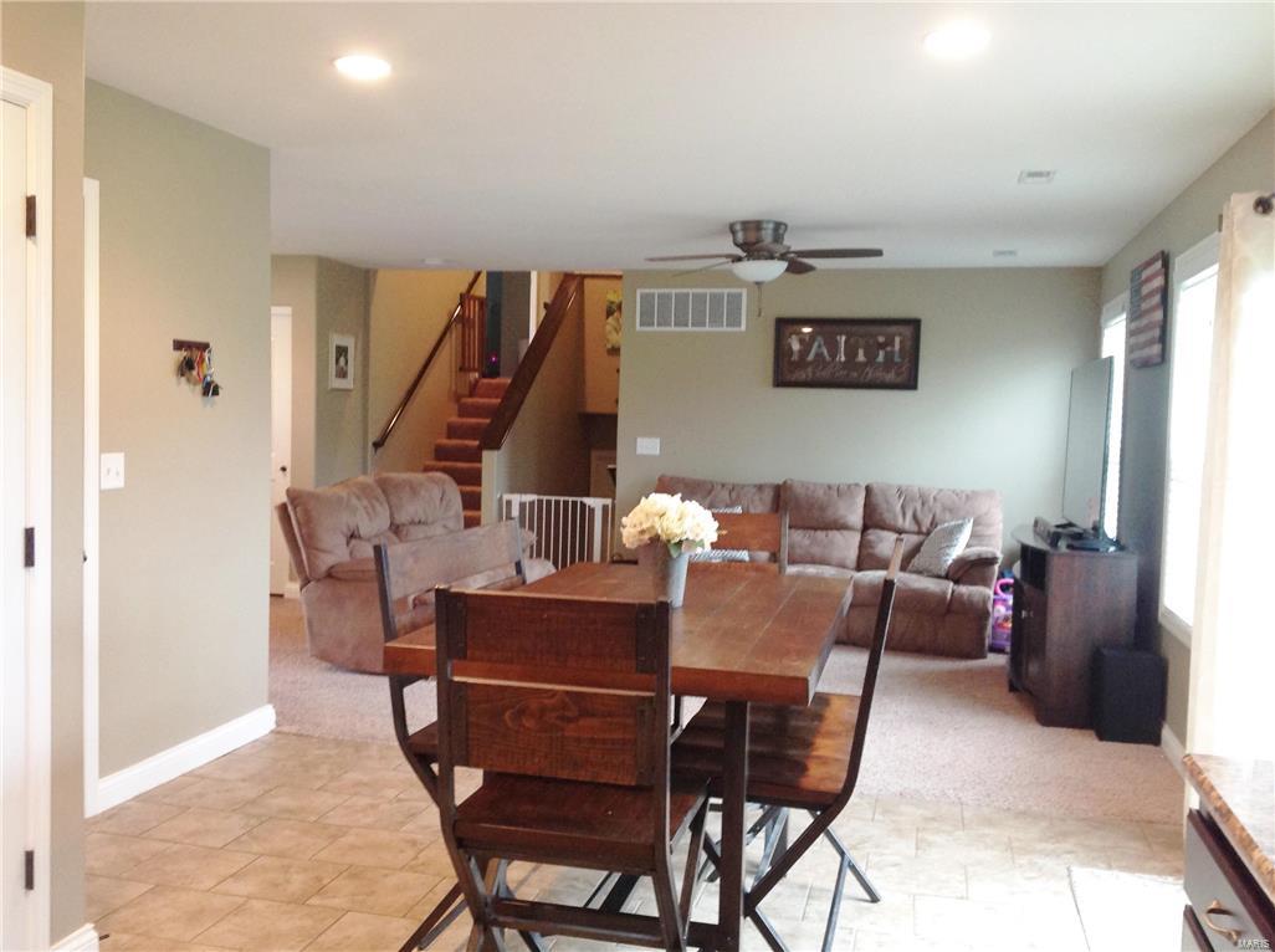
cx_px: 638
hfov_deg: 52.7
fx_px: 1287
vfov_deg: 40.6
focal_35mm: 35
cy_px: 476
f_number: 2.4
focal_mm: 4.28
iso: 160
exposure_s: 1/15
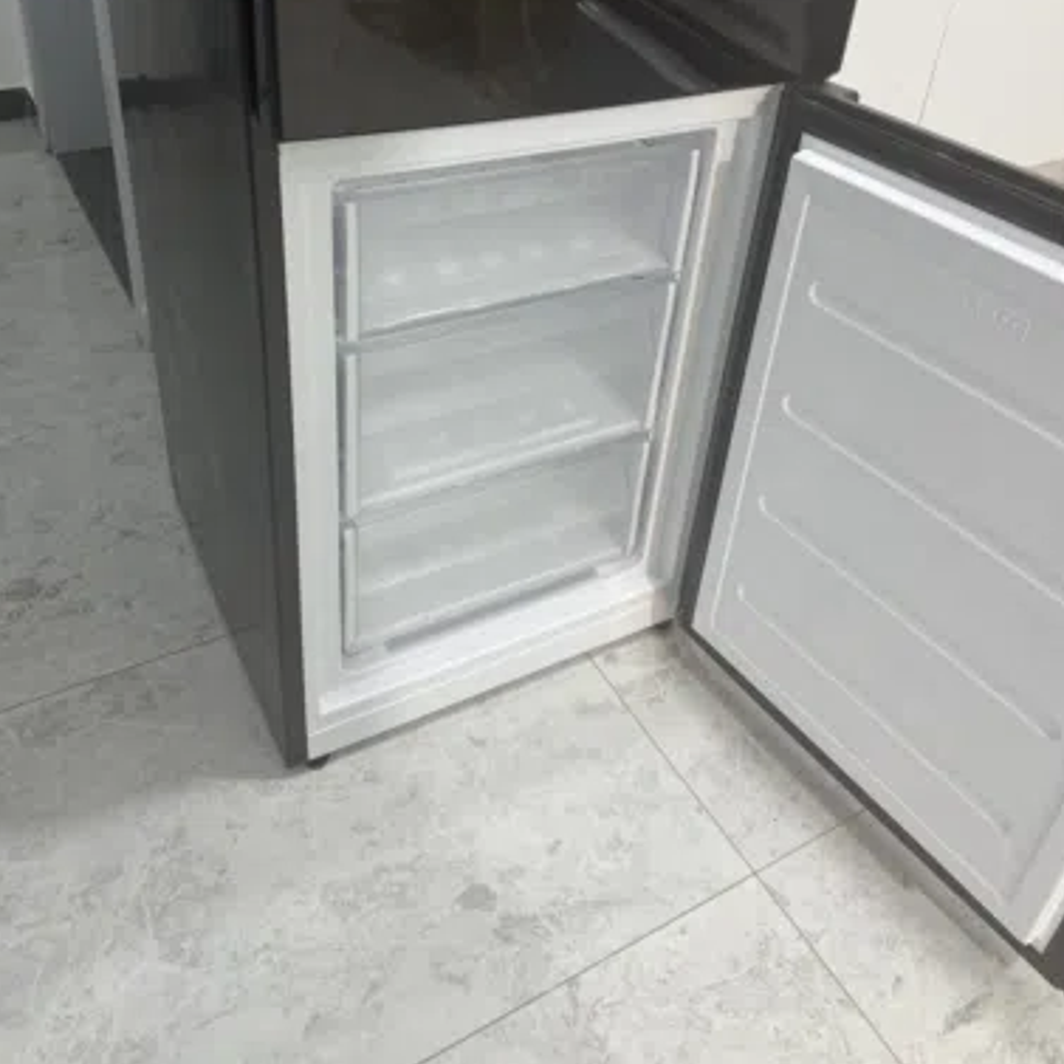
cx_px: 531
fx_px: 1043
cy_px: 326
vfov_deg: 52.6
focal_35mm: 30
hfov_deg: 54.0
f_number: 1.78
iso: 125
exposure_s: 1/50
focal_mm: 6.76
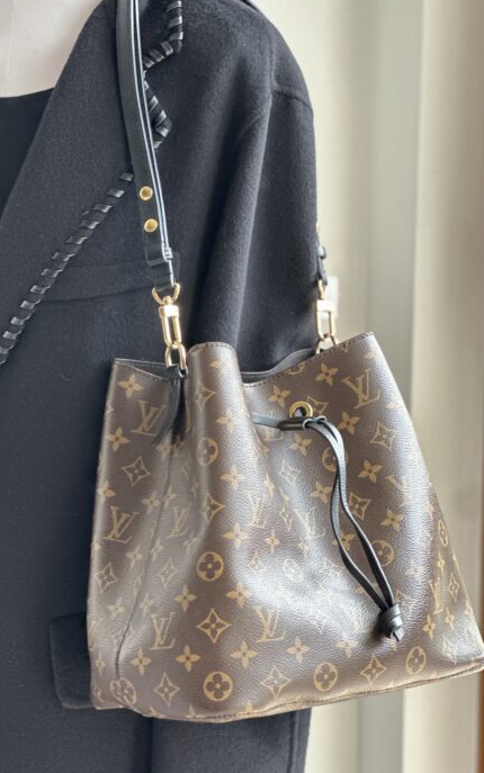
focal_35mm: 95
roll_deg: -0.3
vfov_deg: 21.9
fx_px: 2003
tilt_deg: -11.2
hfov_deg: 13.7
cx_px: 147
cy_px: 386
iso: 250
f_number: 2.8
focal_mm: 9
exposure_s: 1/121
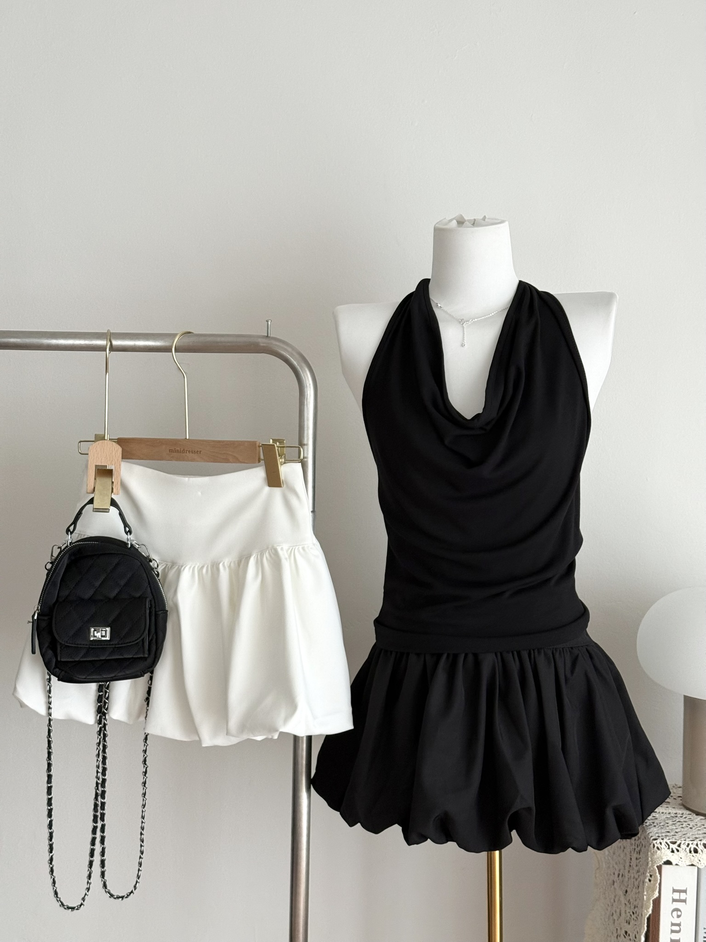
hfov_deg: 30.3
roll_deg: -1.7
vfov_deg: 39.7
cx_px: 353
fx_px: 1305
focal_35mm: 48
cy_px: 471
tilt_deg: -1.6
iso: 125
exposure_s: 1/60
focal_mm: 6.76
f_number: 1.78
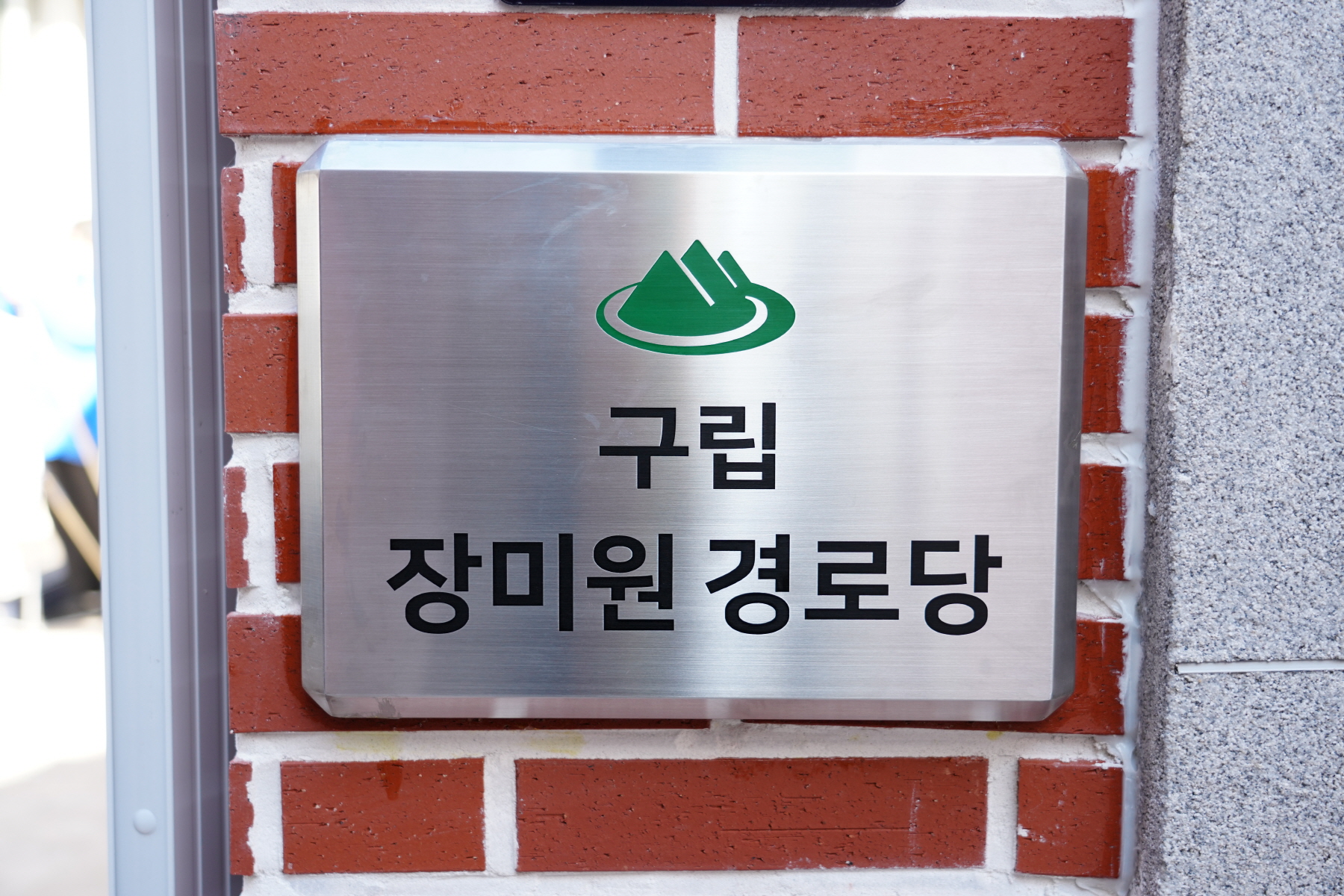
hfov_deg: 45.4
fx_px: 1605
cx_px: 672
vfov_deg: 31.2
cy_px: 448
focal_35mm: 43
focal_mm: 43
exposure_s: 1/125
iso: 320
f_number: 4
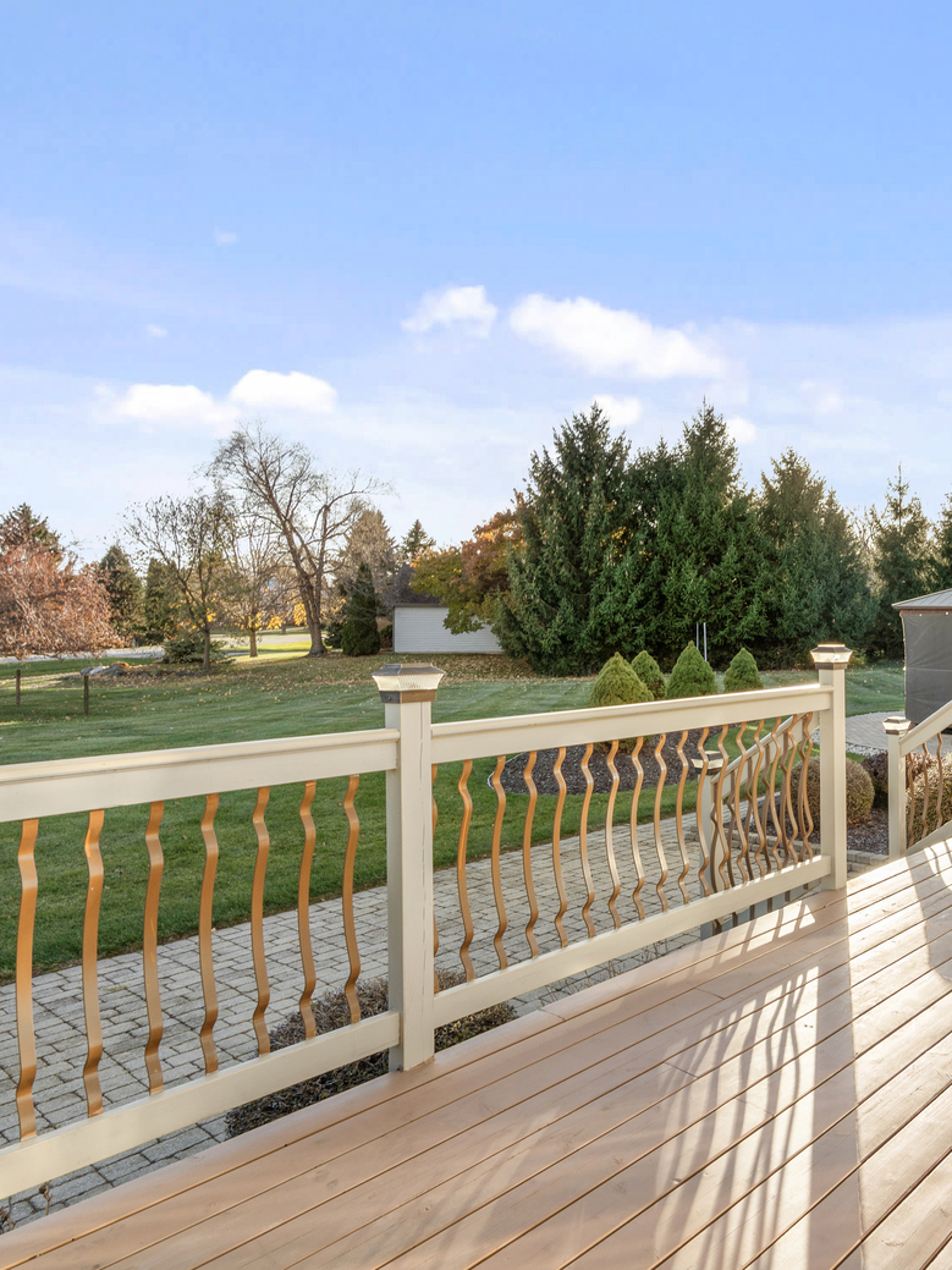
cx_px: 830
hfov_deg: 51.2
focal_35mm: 24
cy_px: 616
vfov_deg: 71.6
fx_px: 880
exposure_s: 1/30
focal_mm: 16
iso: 100
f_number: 10
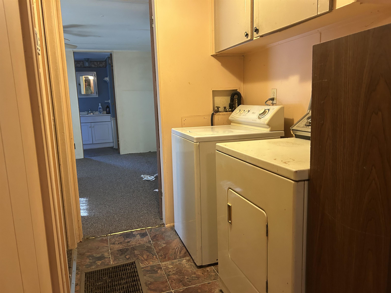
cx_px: 196
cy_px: 146
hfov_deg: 67.3
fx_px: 294
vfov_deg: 53.1
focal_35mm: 26
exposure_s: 1/60
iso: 320
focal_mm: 5.7
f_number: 1.5
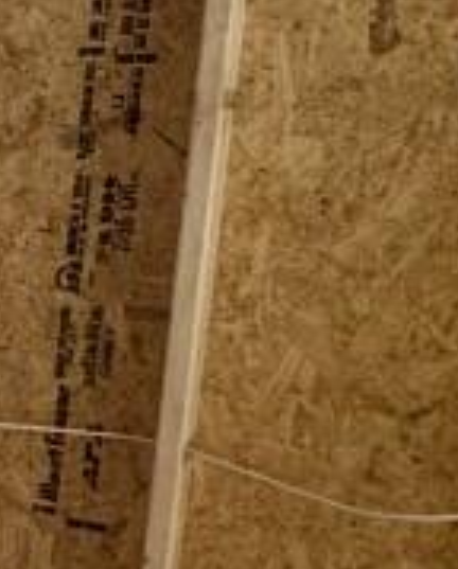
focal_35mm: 78
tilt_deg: -8.7
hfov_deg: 10.8
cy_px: 299
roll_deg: +0.1
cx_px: -992
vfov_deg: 24.4
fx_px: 1317
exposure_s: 1/99
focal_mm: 2.22
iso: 125
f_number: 2.2
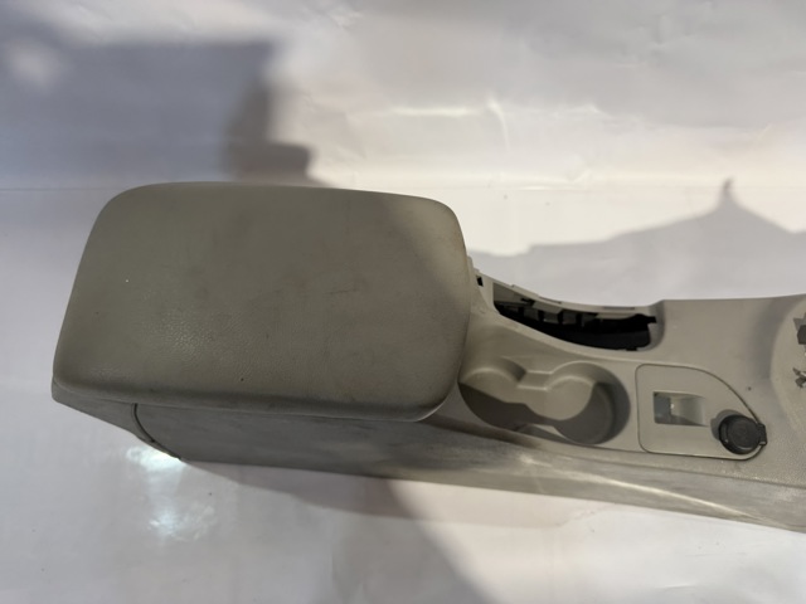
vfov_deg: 56.8
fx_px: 559
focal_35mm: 24
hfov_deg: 71.6
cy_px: 302
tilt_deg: -65.5
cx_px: 403
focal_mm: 6.76
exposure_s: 1/100
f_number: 1.78
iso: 125
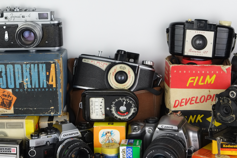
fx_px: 494
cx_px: 119
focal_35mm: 75
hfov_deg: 27.0
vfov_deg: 18.2
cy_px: 90
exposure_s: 1/180
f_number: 5.6
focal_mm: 35.8
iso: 800
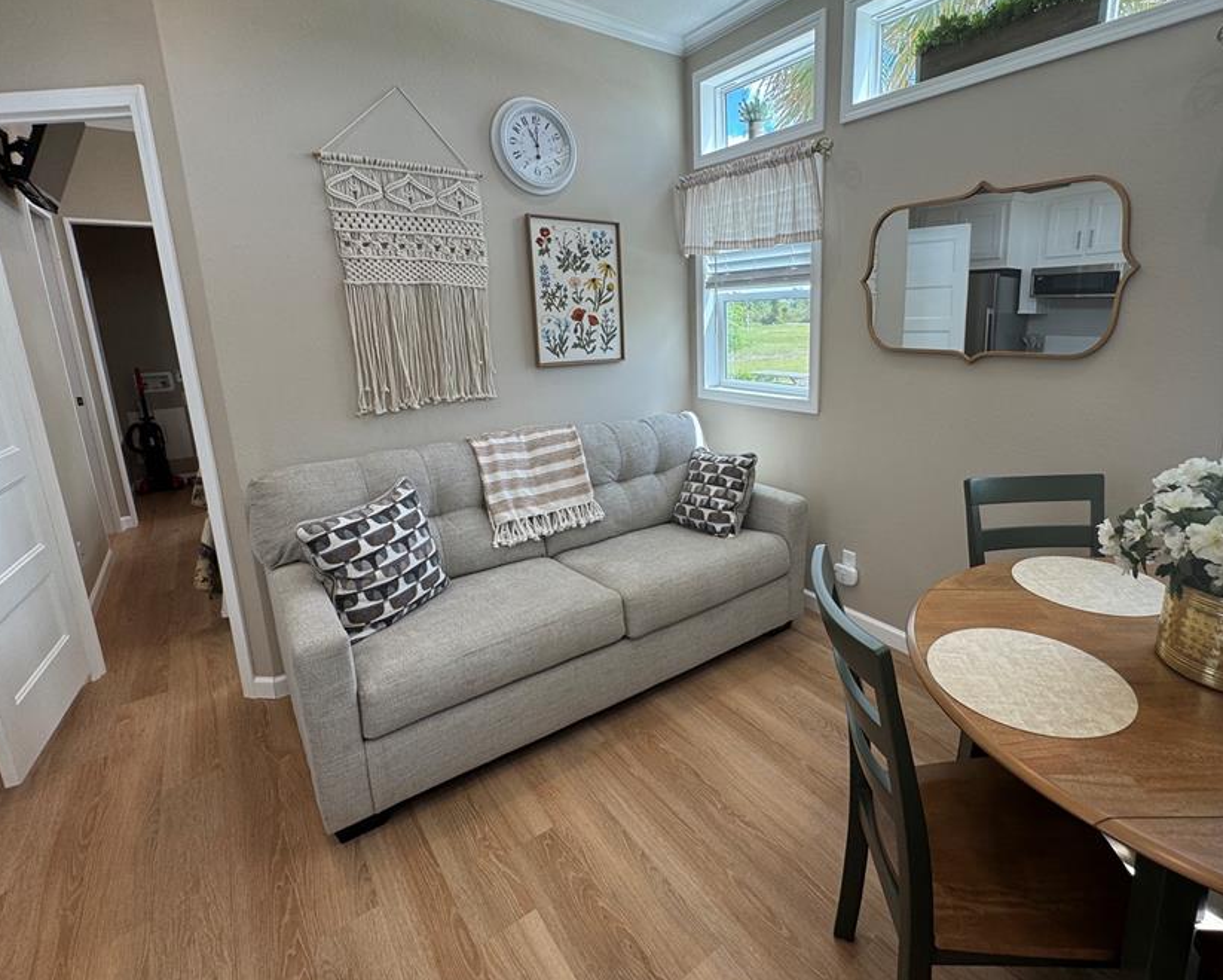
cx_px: 703
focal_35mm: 17
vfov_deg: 76.8
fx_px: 616
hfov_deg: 89.0
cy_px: 445
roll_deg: +0.9
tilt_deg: -12.9
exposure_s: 1/120
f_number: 2.2
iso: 50
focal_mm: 2.22
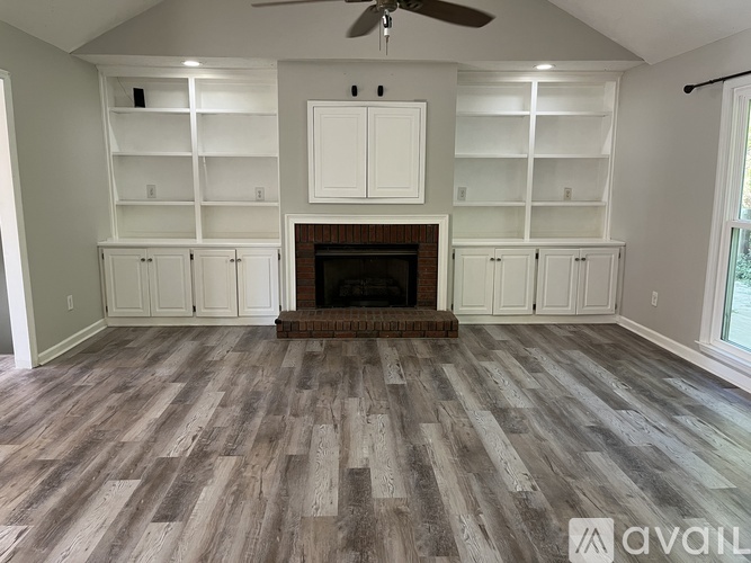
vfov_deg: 53.0
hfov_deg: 67.3
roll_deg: -0.3
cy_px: 282
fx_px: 564
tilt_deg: -10.6
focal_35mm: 26
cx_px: 376
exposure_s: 1/60
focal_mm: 5.1
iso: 125
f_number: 1.6
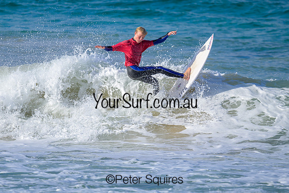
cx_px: 118
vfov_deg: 1.3
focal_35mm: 1098
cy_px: 102
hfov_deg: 1.9
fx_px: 8819
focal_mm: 800
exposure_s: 1/2000
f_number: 6.3
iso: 220
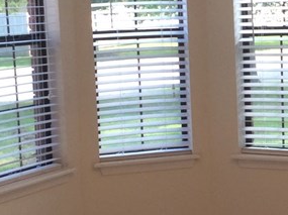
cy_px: 101
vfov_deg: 12.9
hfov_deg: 16.8
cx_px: 288
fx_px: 956
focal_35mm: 115
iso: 50
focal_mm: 3.3
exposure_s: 1/60
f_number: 2.4
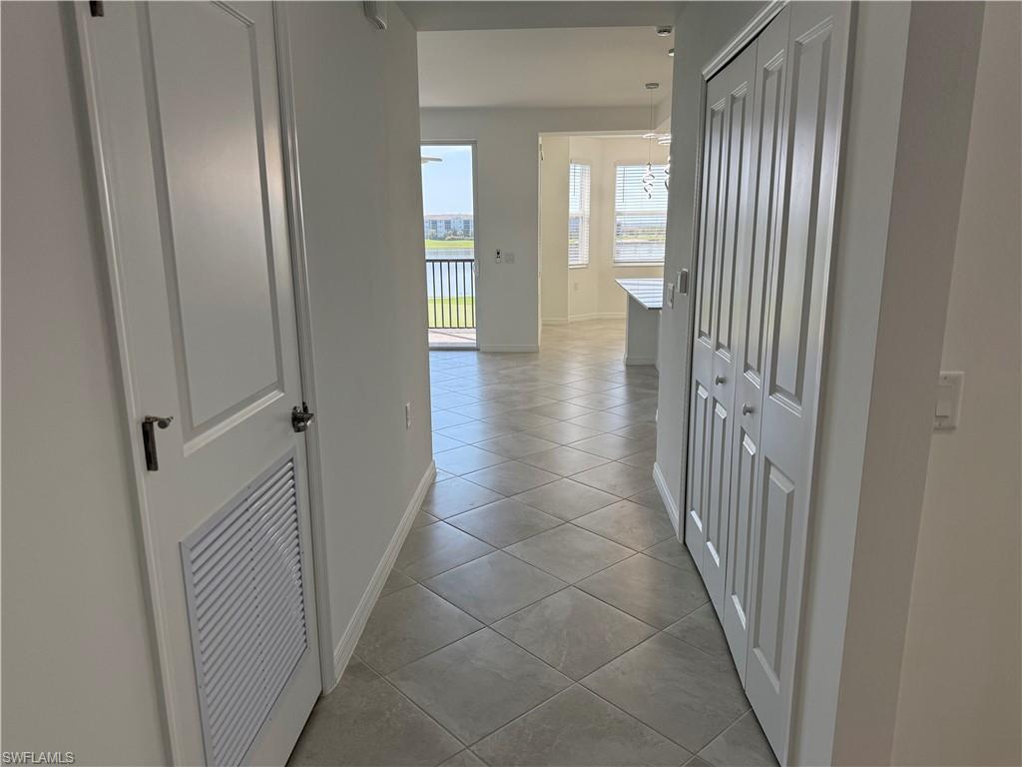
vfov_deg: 56.8
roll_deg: +0.4
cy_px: 384
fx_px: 709
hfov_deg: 71.6
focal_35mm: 24
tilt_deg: -12.1
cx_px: 511
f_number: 1.78
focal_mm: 6.76
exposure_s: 1/377
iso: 100
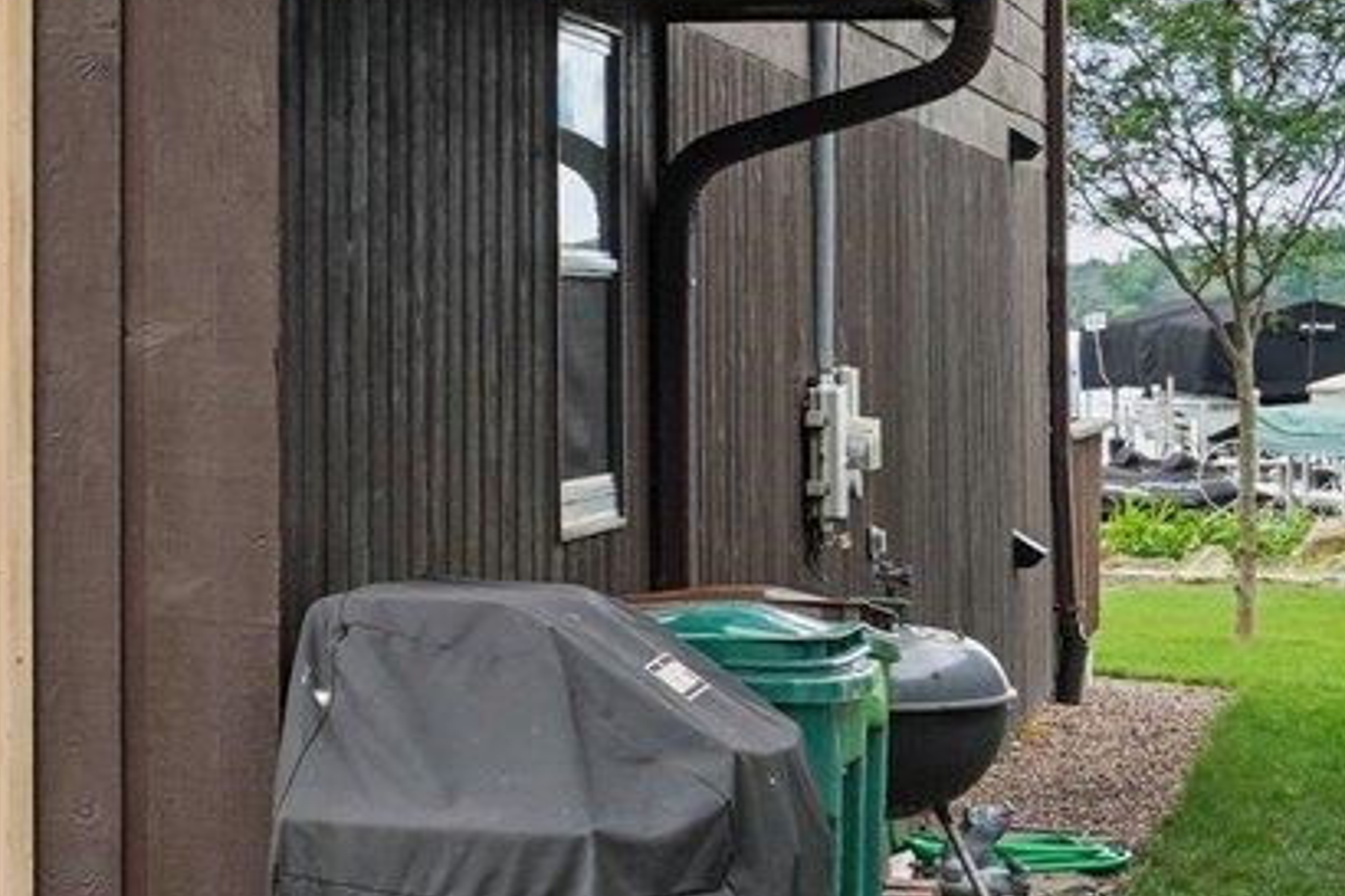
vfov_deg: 8.3
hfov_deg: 11.4
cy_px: -592
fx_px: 5975
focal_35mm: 160
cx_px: -1463
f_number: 8
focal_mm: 32
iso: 100
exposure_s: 1/40
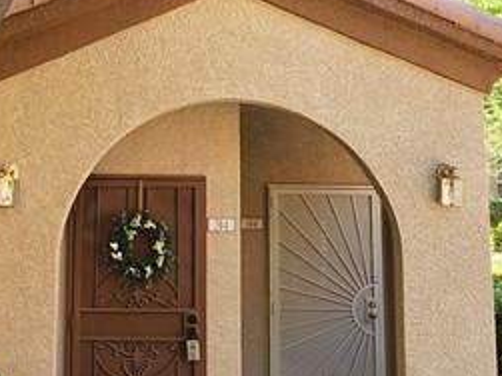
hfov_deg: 36.2
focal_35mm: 53
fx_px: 768
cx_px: 237
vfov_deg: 27.5
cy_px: 159
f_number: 2.2
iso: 50
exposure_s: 1/400
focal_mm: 2.2
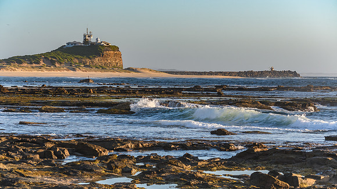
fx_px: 1292
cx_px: 168
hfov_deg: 14.9
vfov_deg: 8.4
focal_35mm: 145
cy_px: 112
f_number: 8
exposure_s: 1/800
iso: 800
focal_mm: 92
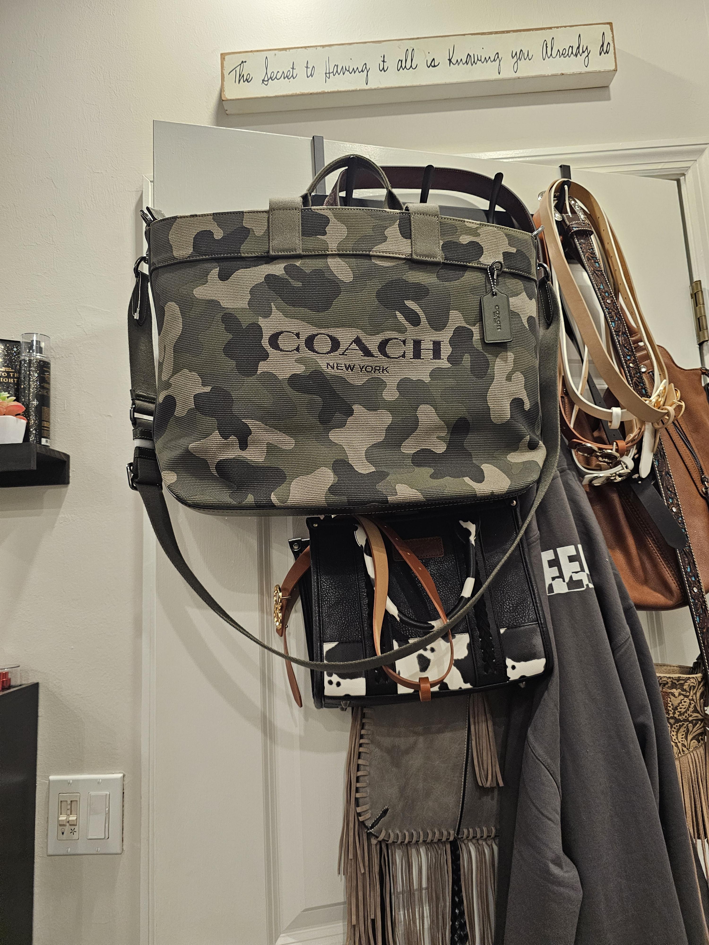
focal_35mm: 23
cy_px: 472
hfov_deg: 58.9
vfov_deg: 73.9
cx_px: 354
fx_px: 628
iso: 500
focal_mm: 6.3
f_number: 1.7
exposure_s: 1/120
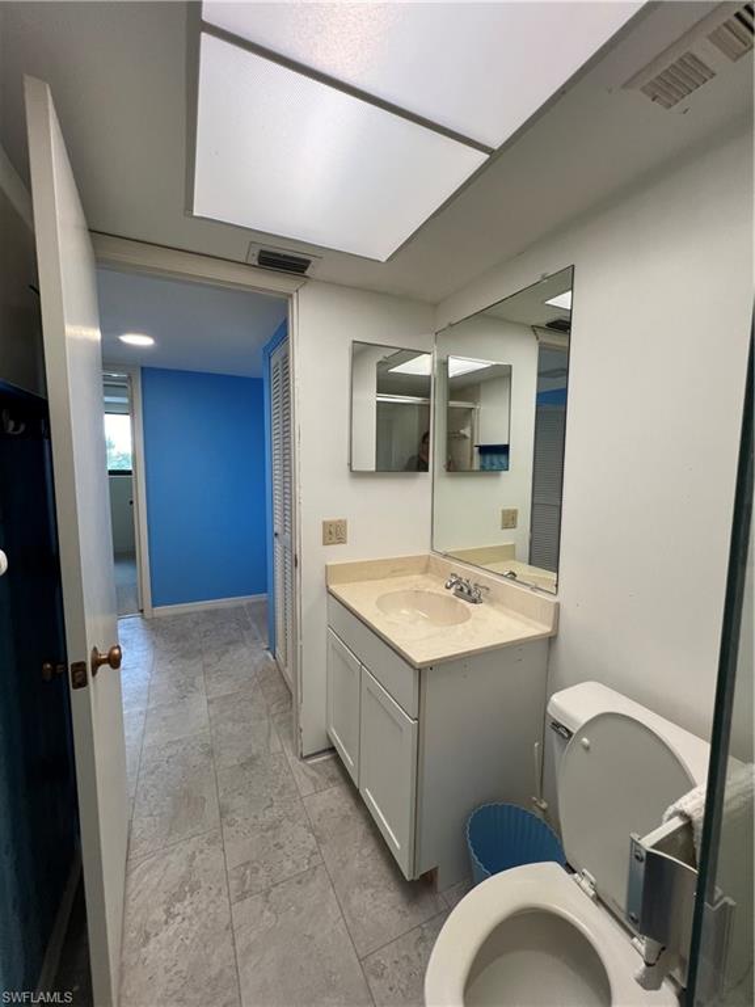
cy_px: 504
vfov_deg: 106.2
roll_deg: -0.1
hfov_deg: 89.9
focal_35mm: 13
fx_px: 378
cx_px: 378
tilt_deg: -4.8
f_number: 1.8
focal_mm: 1.57
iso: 160
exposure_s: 1/120
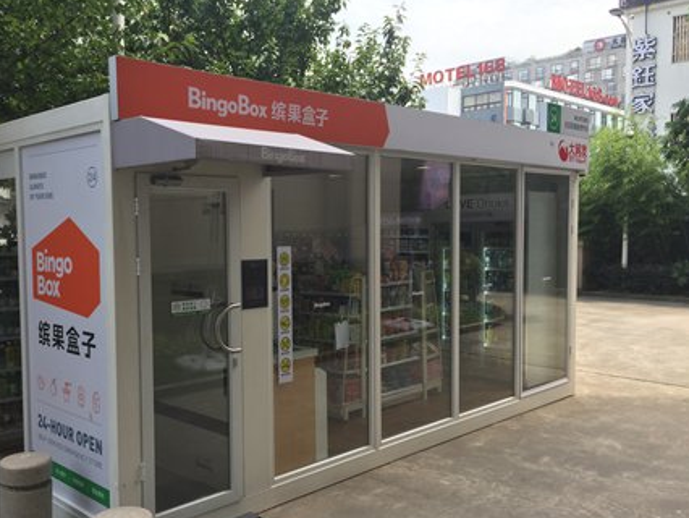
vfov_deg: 41.8
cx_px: 288
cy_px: 268
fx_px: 677
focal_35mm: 34
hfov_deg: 53.7
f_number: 2.2
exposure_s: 1/549
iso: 32
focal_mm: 4.15
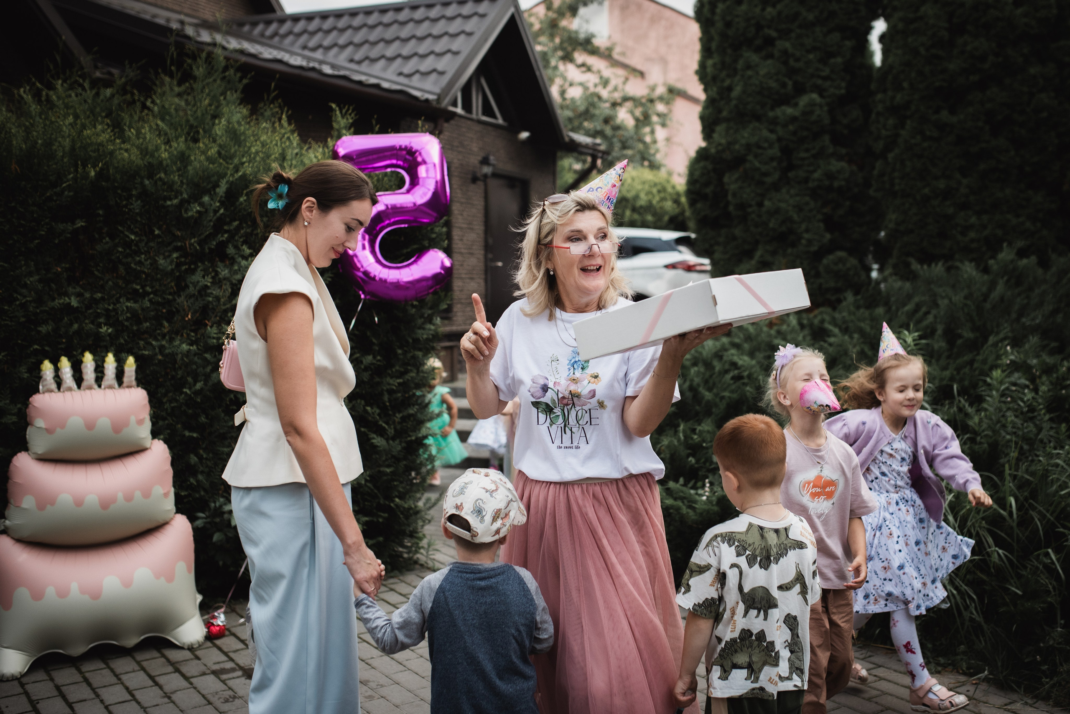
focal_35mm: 40
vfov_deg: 33.6
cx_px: 594
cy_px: 311
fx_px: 1182
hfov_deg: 48.6
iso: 800
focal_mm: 35
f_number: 2.5
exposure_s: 1/1000
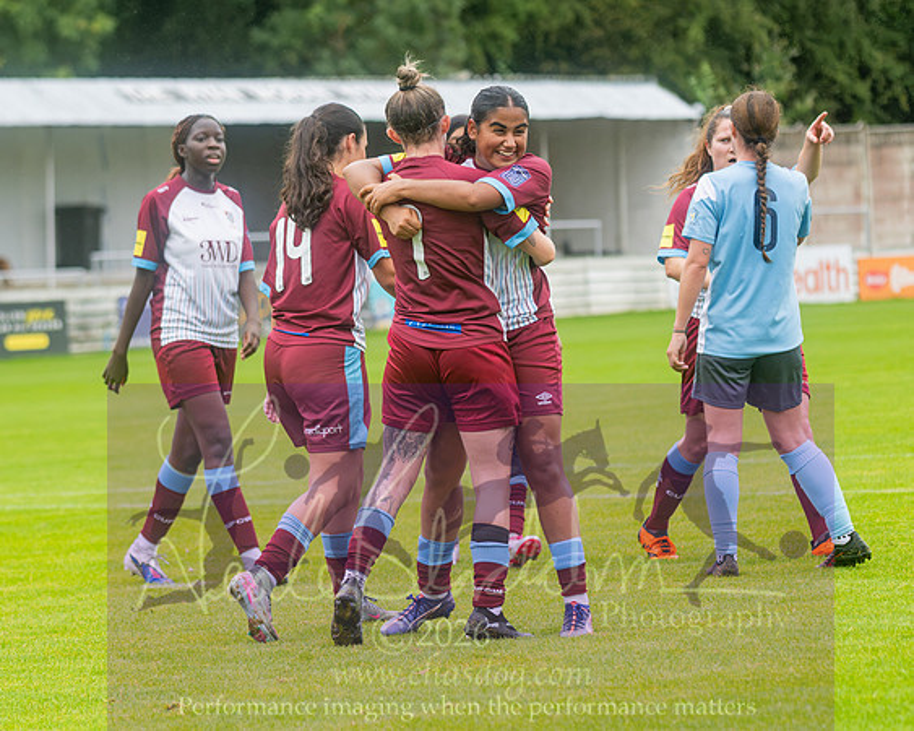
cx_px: 109
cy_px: 401
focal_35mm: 207
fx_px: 5599
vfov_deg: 7.5
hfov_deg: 9.3
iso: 560
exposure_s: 1/1600
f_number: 2.8
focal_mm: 120
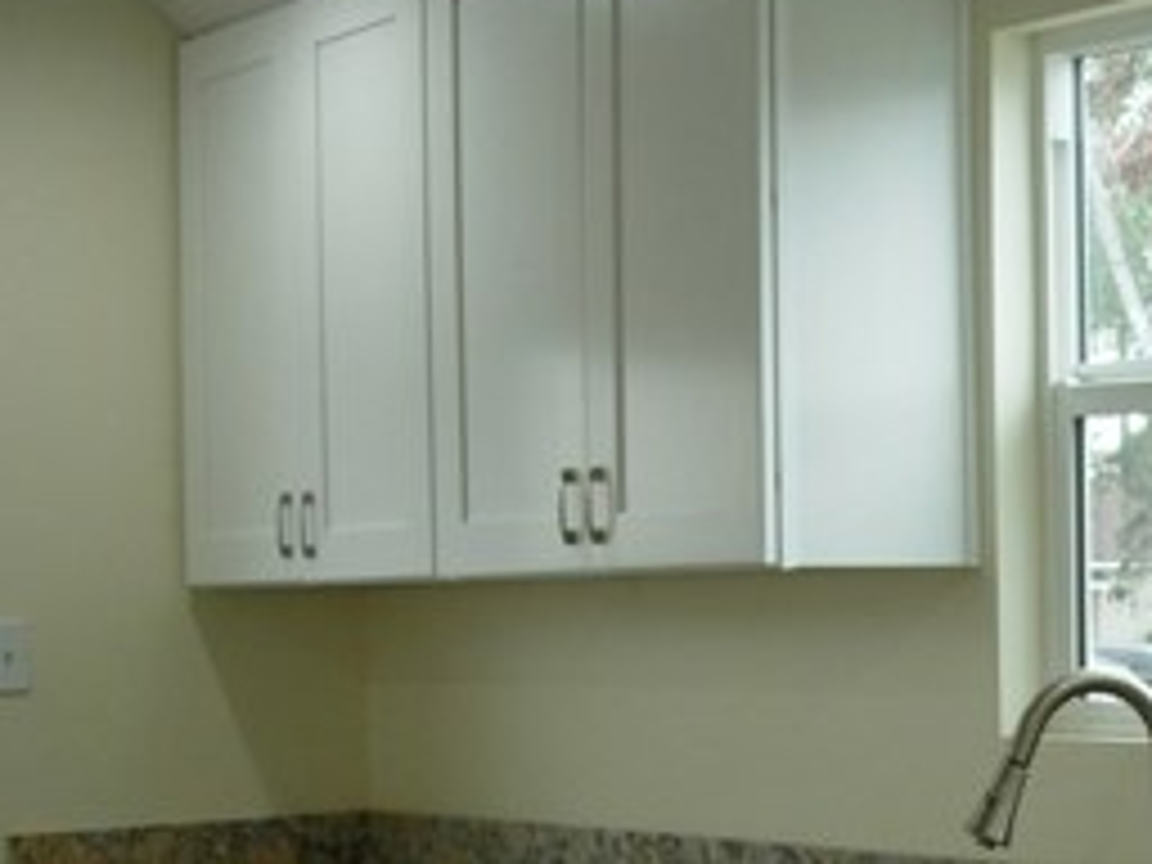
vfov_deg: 15.3
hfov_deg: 19.9
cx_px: 1188
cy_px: 868
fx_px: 3162
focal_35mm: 95
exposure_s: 1/85.4
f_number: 2.8
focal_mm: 7.8
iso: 64
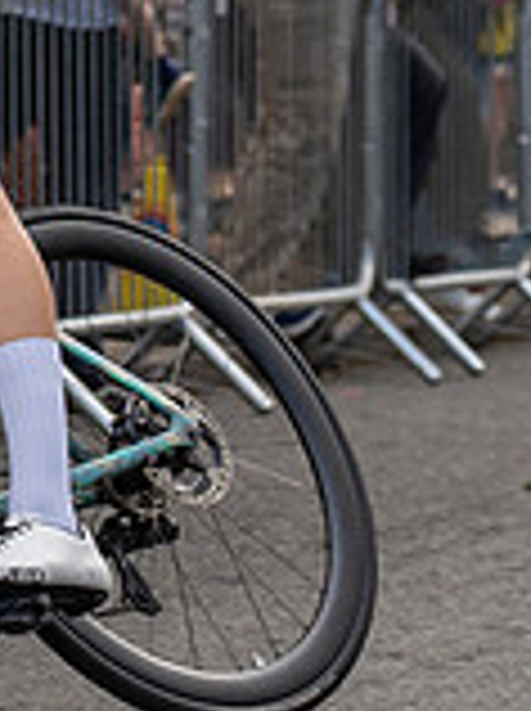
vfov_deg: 4.7
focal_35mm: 422
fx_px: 8655
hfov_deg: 3.5
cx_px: -542
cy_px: -293
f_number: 4
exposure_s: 1/1000
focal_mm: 70
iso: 400
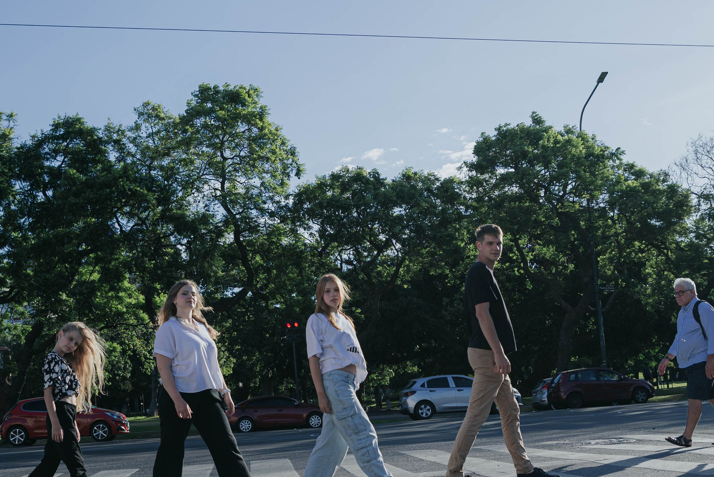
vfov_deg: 29.2
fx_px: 913
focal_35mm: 46
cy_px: 284
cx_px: 292
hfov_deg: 42.6
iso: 125
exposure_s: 1/1250
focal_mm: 24
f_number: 4
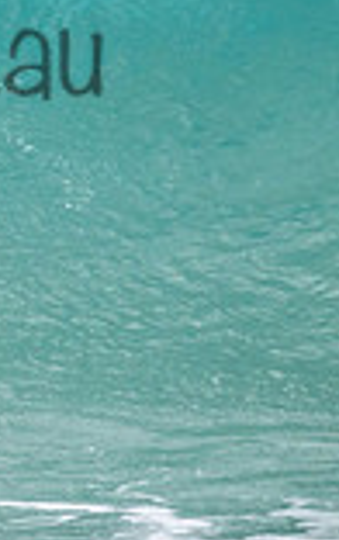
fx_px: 44537
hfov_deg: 0.4
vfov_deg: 0.7
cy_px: 16
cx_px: -263
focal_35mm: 3024
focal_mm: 800
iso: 1800
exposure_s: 1/3200
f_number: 11
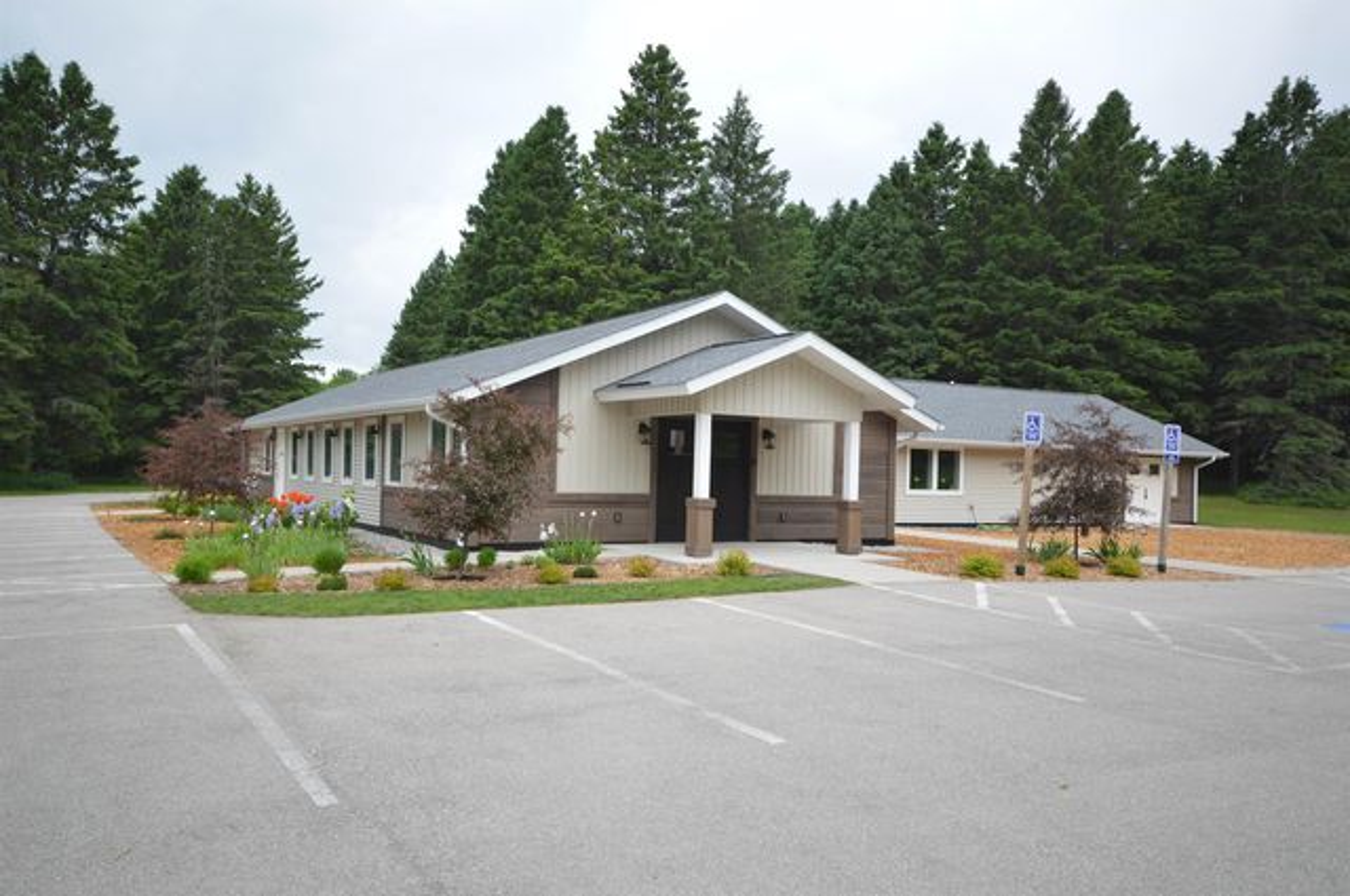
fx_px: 1124
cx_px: 675
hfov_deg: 62.0
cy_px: 448
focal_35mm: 30
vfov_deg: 43.5
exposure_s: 1/160
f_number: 6.3
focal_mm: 20
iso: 100
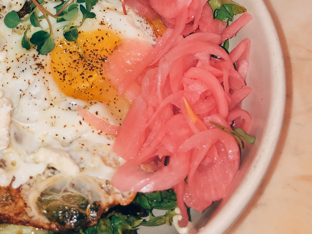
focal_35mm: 69
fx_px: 622
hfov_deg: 27.6
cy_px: -88
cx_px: 65
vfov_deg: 19.3
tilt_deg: -45.6
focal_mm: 3.99
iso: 20
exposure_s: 1/20
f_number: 1.8
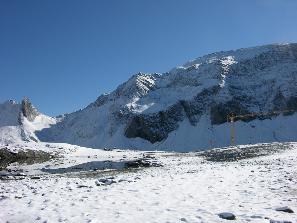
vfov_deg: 39.7
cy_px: 112
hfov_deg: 51.4
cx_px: 148
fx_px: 309
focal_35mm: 36
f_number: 7.1
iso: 50
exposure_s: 1/308
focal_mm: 9.2
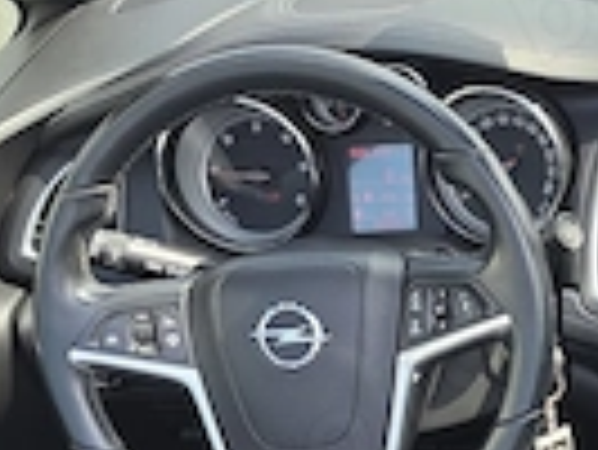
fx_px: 1798
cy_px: 585
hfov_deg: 18.5
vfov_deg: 13.7
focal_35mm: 104
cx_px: 562
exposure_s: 1/180
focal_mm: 6.3
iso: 12
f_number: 1.7
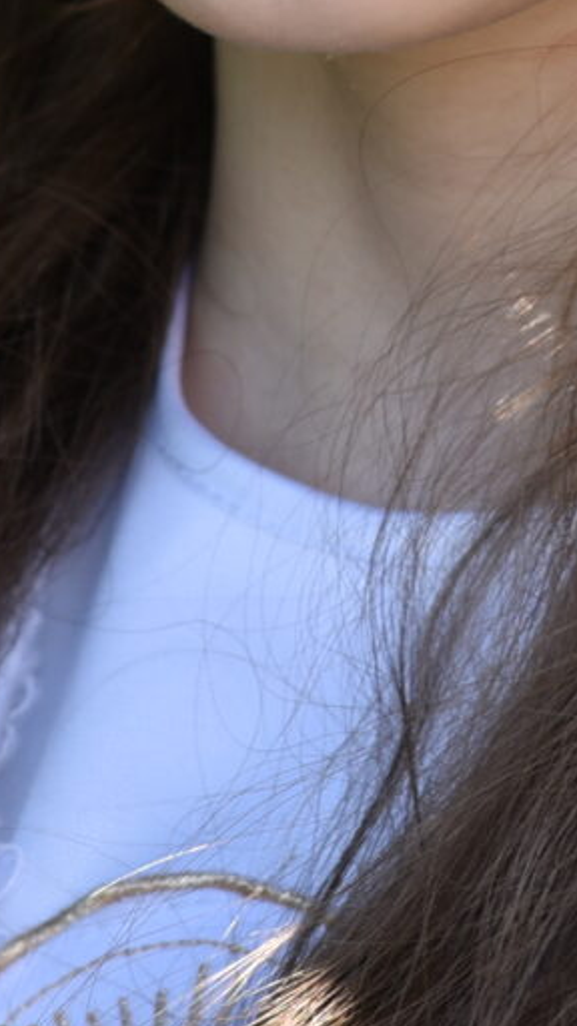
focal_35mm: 445
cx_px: 551
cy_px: -554
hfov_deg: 2.7
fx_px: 12104
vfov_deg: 4.8
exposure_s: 1/125
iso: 160
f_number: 5.6
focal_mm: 85
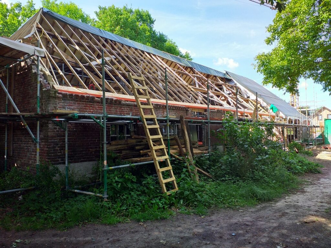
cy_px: 124
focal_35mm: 26
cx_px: 166
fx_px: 249
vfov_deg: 53.1
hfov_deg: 67.3
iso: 40
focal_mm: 3.6
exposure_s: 1/179
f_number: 1.9
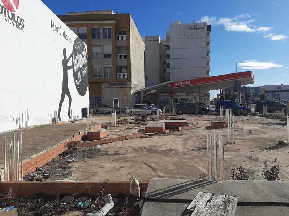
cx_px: 144
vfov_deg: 53.1
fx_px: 217
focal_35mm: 26
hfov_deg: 67.3
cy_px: 108
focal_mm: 3.93
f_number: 1.7
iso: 40
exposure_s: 1/5618
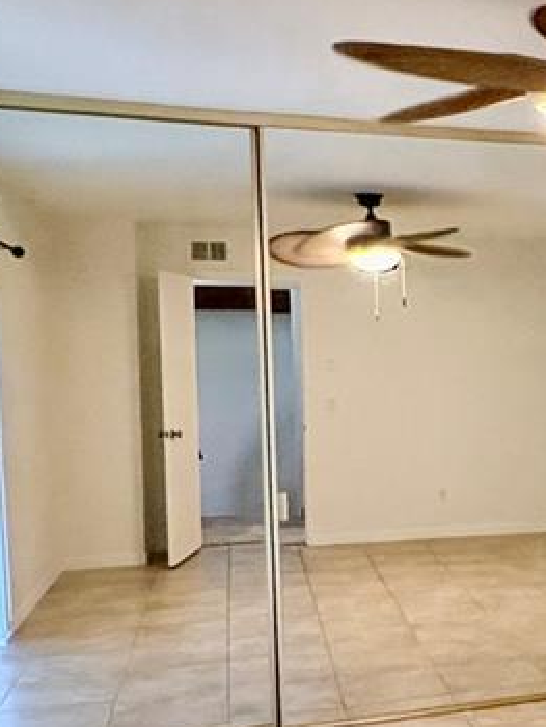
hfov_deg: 26.0
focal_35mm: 48
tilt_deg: -10.8
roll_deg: -0.3
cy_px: 671
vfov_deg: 36.8
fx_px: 1008
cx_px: 704
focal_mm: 2.22
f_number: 2.2
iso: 500
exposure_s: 1/120
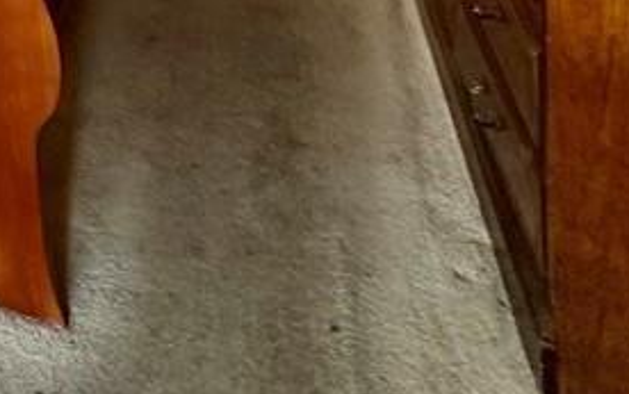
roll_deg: +3.4
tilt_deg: -1.4
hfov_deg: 27.7
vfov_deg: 16.5
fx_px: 944
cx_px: -269
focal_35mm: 55
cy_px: -440
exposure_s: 1/60
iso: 400
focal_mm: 2.22
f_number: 2.2
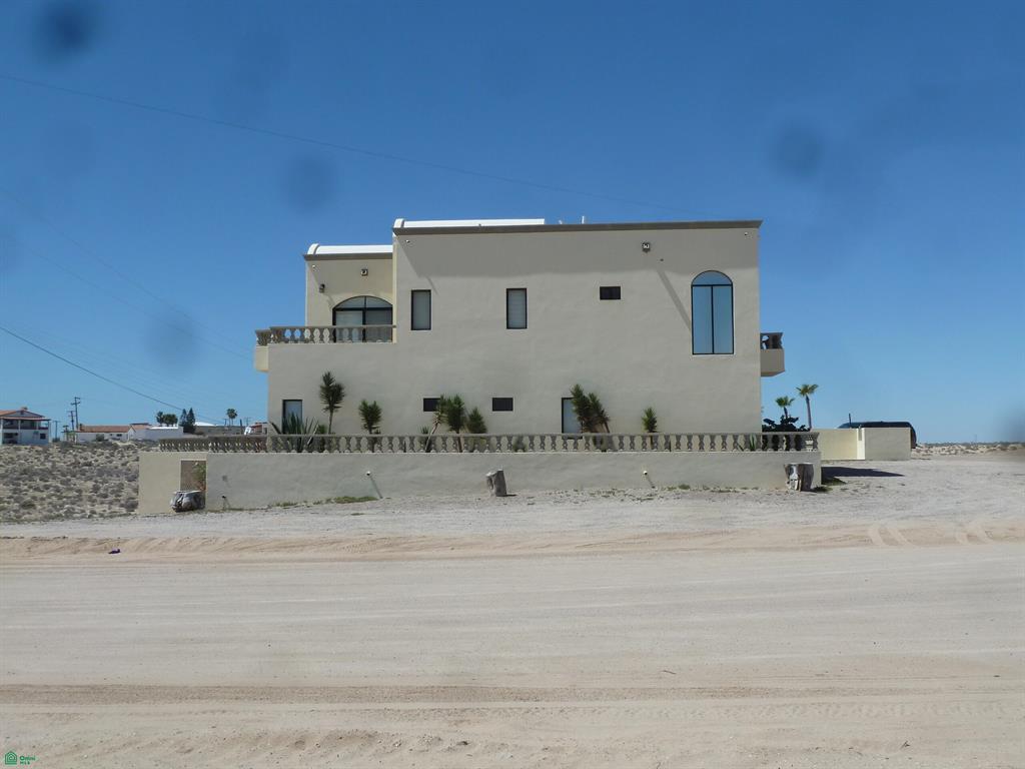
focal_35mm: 35
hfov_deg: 52.6
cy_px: 384
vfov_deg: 40.7
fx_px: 1036
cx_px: 512
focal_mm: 5.7
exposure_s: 1/640
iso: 80
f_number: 5.6
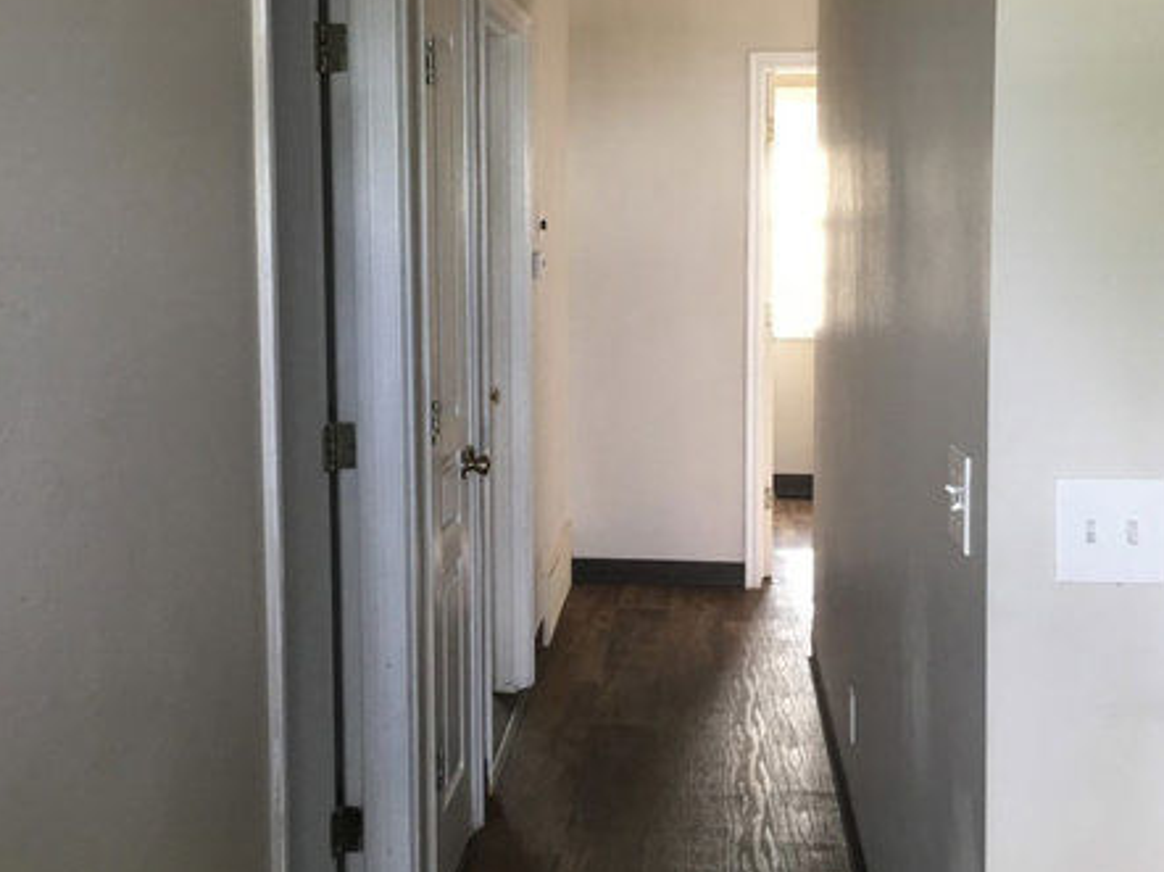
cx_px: 569
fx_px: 1412
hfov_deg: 44.8
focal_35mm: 42
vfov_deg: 34.1
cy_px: 316
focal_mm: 4.15
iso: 80
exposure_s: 1/30
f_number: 2.2
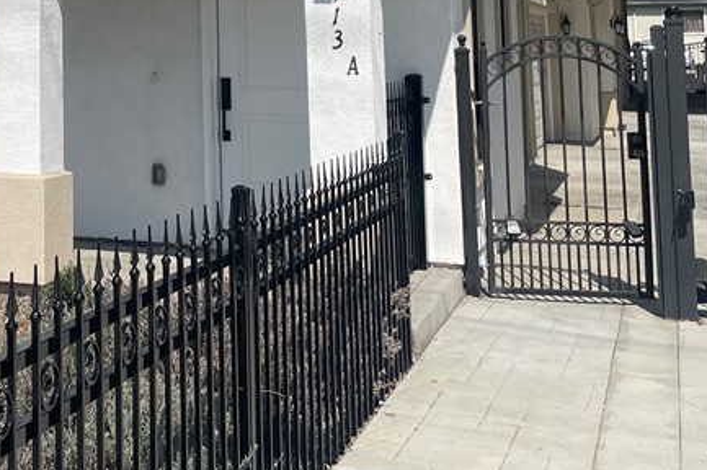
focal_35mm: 64
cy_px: -72
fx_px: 1256
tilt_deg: +5.1
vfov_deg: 20.1
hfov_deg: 29.2
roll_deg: +0.2
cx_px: -20
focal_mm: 4.2
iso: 32
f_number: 1.6
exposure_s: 1/6494
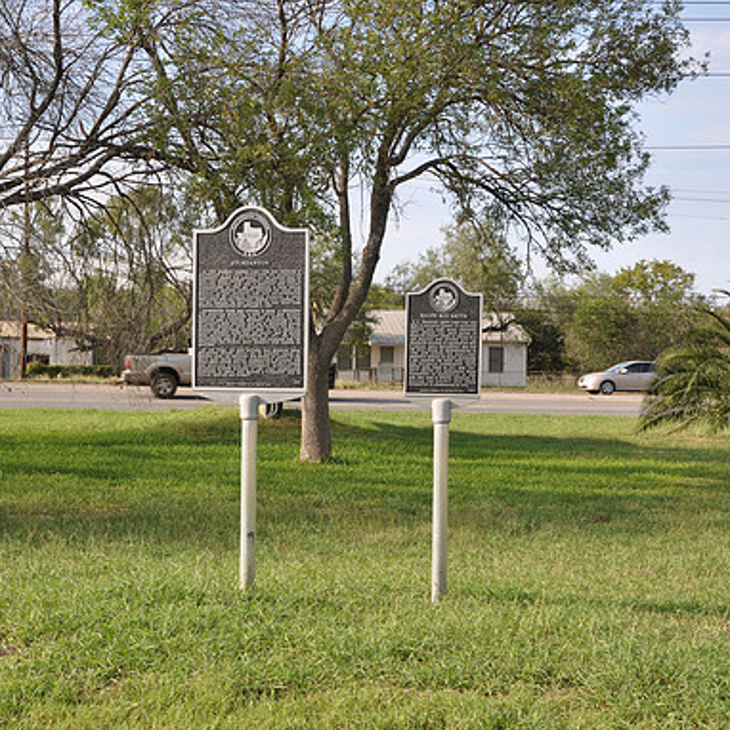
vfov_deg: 29.6
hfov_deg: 29.5
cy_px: 366
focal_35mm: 58
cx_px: 342
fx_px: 1384
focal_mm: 30
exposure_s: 1/200
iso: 200
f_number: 7.1
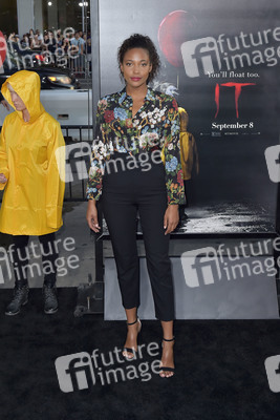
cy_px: 210
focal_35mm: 40
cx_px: 140
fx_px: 466
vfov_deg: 48.4
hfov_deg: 33.4
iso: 640
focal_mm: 40
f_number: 6.3
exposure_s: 1/250
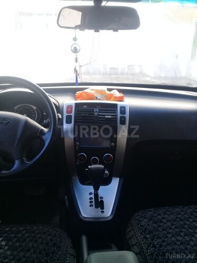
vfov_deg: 58.4
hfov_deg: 45.4
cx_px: 98
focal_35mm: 31
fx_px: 235
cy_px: 132
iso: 50
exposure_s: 1/109
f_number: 2.2
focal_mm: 3.3
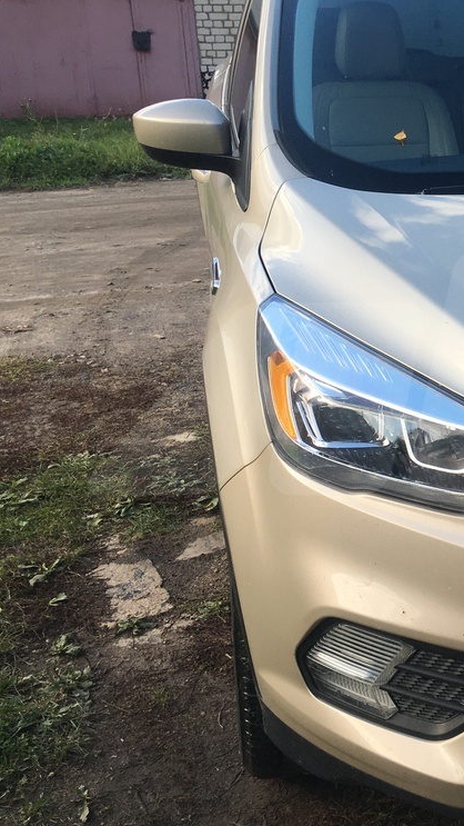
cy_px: 375
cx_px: 608
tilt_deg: -17.6
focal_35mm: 51
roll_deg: -0.5
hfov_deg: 21.2
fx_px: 1115
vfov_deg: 40.5
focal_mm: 4.15
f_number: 2.2
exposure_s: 1/329
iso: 25
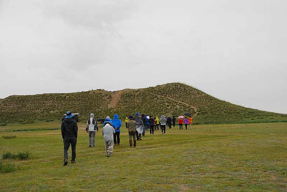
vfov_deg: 28.2
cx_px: 144
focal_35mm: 48
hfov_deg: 41.1
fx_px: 383
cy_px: 96
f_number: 6.3
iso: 400
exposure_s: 1/800
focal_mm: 32
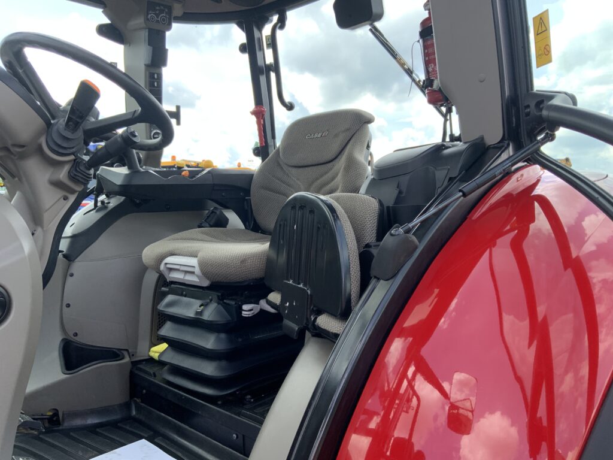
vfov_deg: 48.2
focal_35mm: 29
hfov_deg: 61.7
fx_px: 514
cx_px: 306
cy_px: 230
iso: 16
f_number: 1.8
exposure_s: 1/228
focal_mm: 3
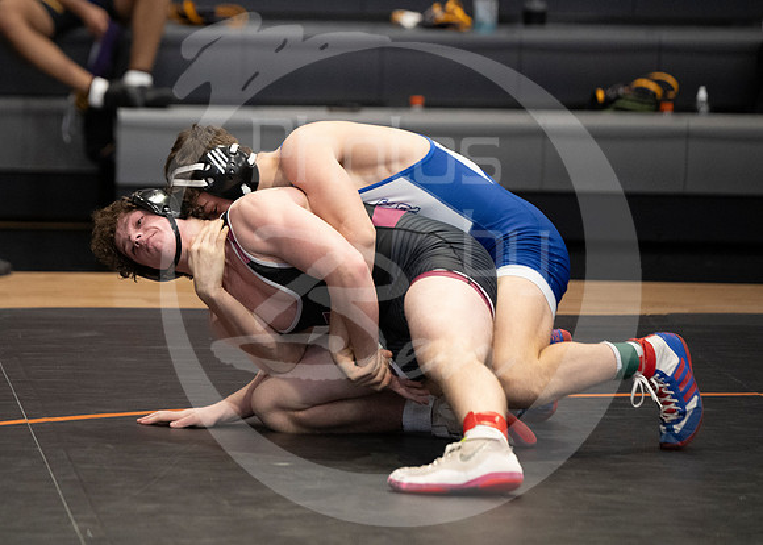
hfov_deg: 7.1
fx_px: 6157
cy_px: 170
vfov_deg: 5.1
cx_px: 251
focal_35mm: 284
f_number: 2.8
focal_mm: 190
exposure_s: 1/1000
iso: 3200
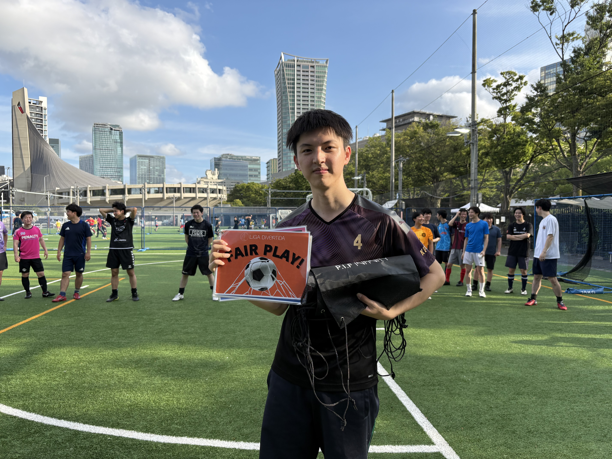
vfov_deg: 53.1
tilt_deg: -1.3
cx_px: 306
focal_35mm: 26
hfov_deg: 67.3
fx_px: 460
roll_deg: +0.6
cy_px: 230
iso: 50
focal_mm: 5.96
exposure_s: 1/1587
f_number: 1.6
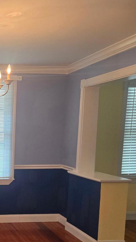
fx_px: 301
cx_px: -34
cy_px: 172
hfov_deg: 23.0
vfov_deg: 42.8
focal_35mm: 47
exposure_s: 1/120
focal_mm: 5.4
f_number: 1.8
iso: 125
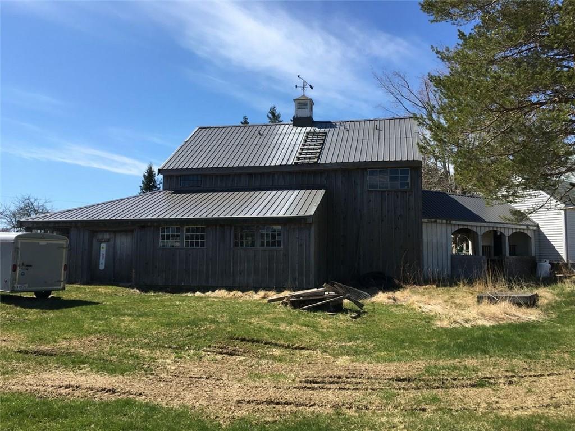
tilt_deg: +6.3
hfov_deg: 61.7
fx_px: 482
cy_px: 216
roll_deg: -1.0
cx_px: 288
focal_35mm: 29
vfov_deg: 48.2
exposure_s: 1/1350
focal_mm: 4.15
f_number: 2.2
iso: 25
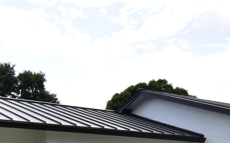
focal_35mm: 66
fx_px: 414
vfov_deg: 18.4
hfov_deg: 31.0
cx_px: 138
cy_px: 183
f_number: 5.6
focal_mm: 10
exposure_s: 1/2500
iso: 1000
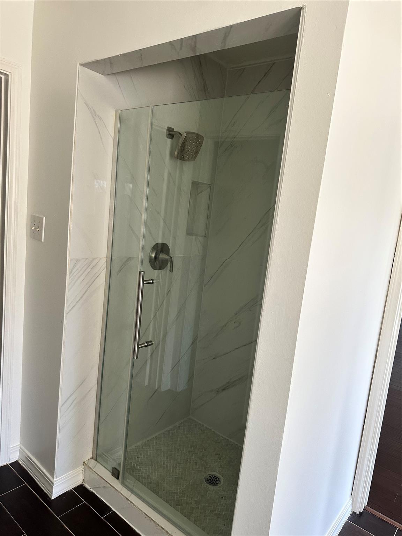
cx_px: 201
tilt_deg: -8.8
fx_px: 372
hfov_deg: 56.8
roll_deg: -6.9
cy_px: 268
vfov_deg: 71.6
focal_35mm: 24
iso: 250
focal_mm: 6.86
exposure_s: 1/78
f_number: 1.78
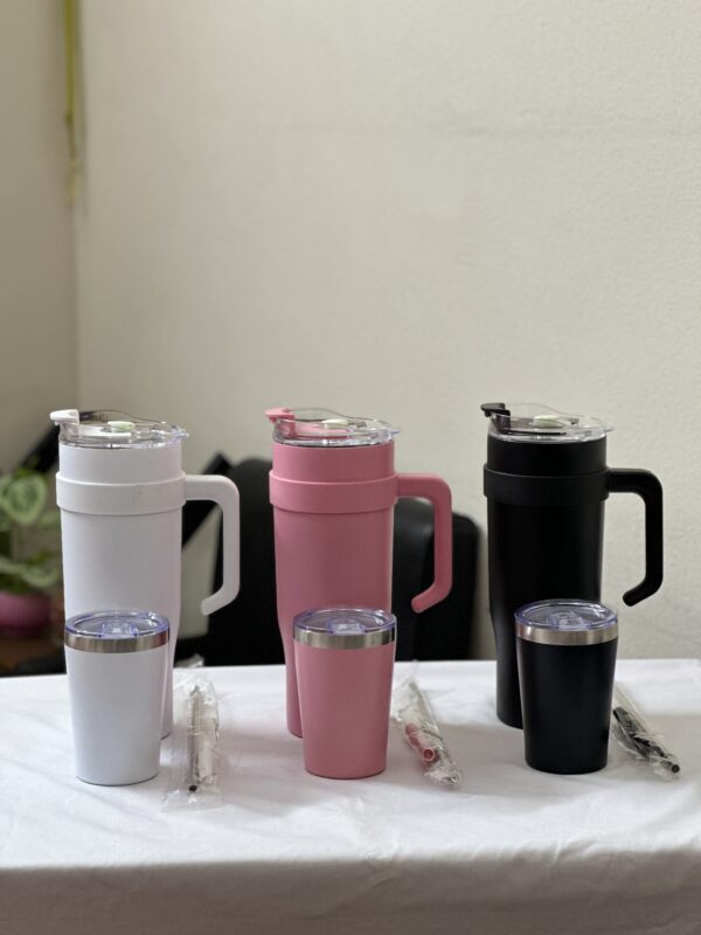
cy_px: 468
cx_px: 350
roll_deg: -0.6
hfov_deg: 19.1
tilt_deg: -9.8
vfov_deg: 25.3
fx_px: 2079
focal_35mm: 77
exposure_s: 1/33
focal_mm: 9
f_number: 2.8
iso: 160
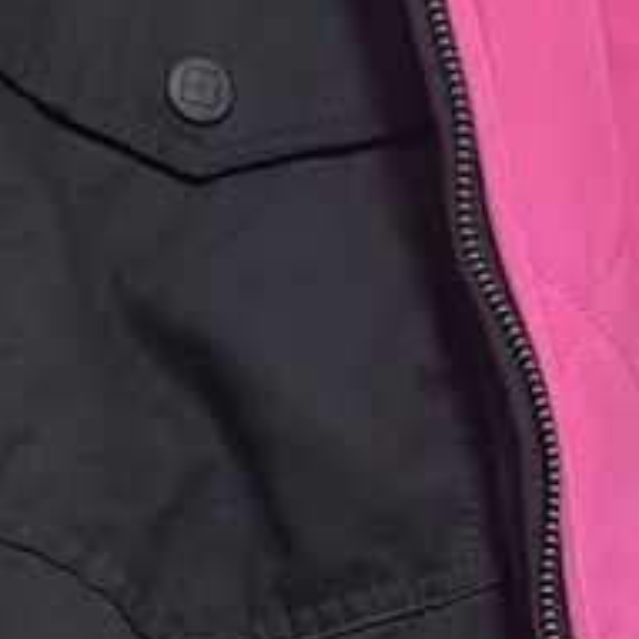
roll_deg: -1.1
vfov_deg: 9.0
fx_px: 4031
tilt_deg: -3.0
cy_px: 739
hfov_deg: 8.9
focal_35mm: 193
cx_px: 826
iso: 320
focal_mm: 5.96
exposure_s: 1/50
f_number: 1.6
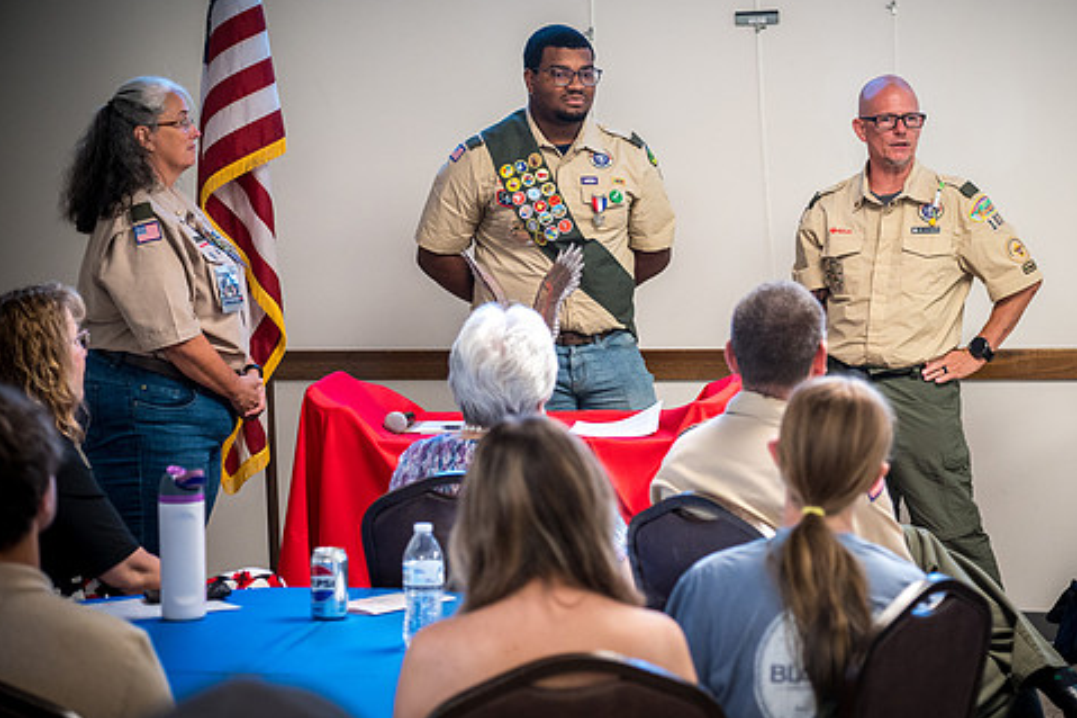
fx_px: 3080
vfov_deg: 13.3
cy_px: 329
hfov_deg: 19.8
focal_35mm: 103
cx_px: 636
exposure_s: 1/125
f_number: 4
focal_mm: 85
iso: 2500
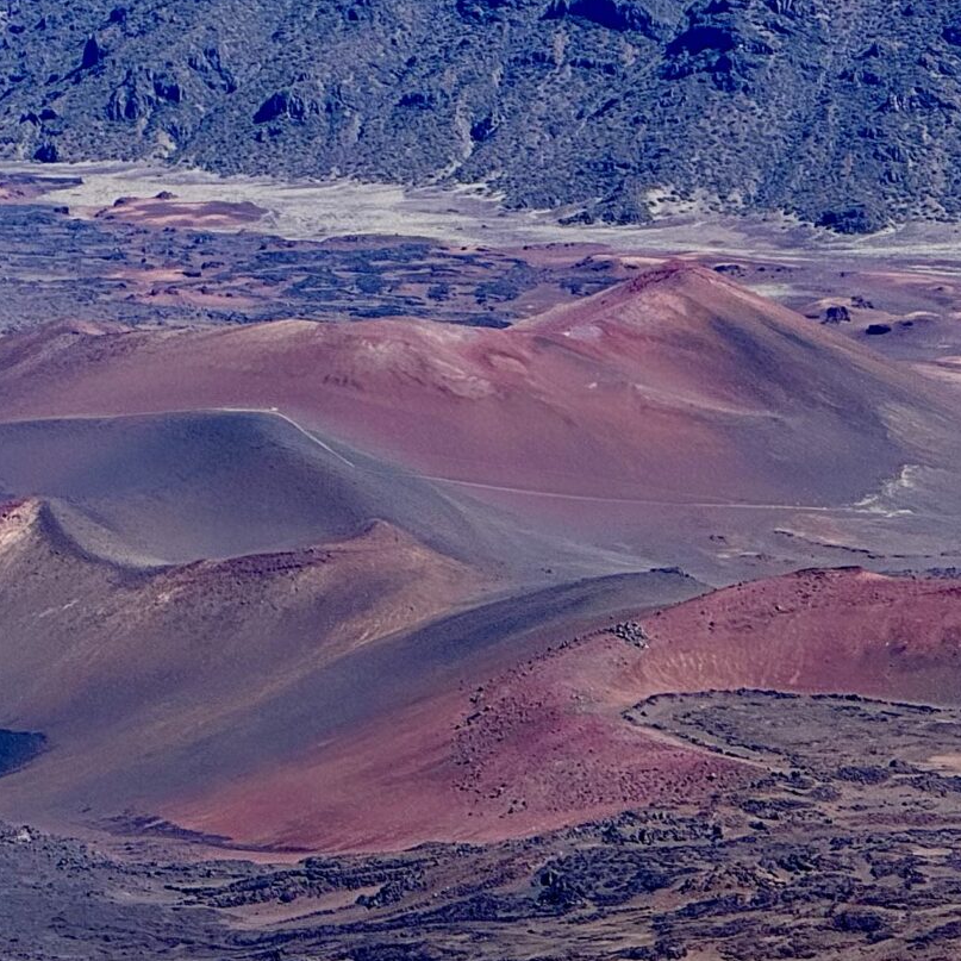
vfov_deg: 8.1
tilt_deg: -6.0
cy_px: 125
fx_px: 6784
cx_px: -369
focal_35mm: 216
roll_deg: +1.4
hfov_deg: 8.0
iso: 25
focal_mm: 9
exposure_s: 1/1325
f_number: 2.8
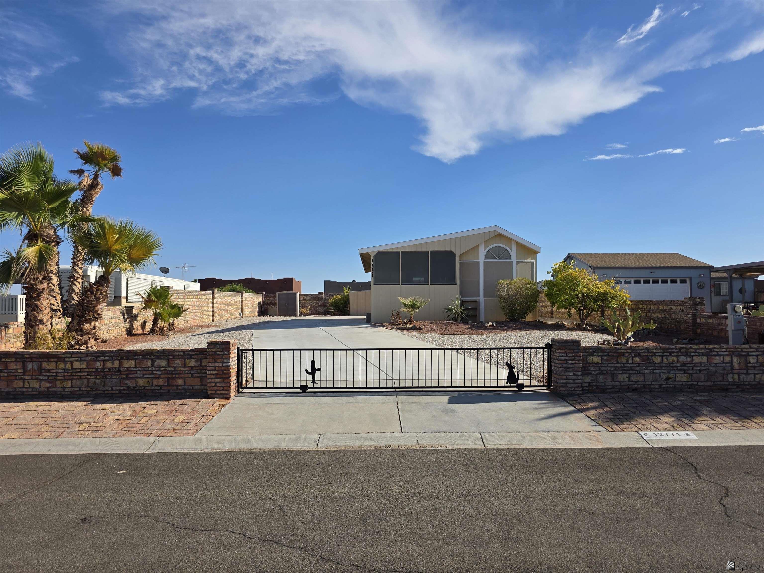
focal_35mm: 23
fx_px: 508
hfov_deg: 73.9
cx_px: 382
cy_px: 286
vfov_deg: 58.9
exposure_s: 1/7944
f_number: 1.7
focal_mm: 6.3
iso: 80
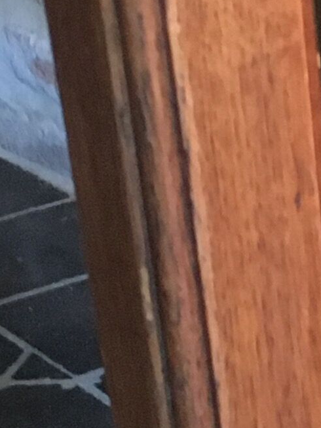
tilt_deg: -21.0
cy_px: 214
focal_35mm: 179
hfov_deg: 7.8
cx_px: 707
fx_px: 2212
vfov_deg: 11.0
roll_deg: +2.2
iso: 250
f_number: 2.2
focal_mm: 4.15
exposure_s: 1/17
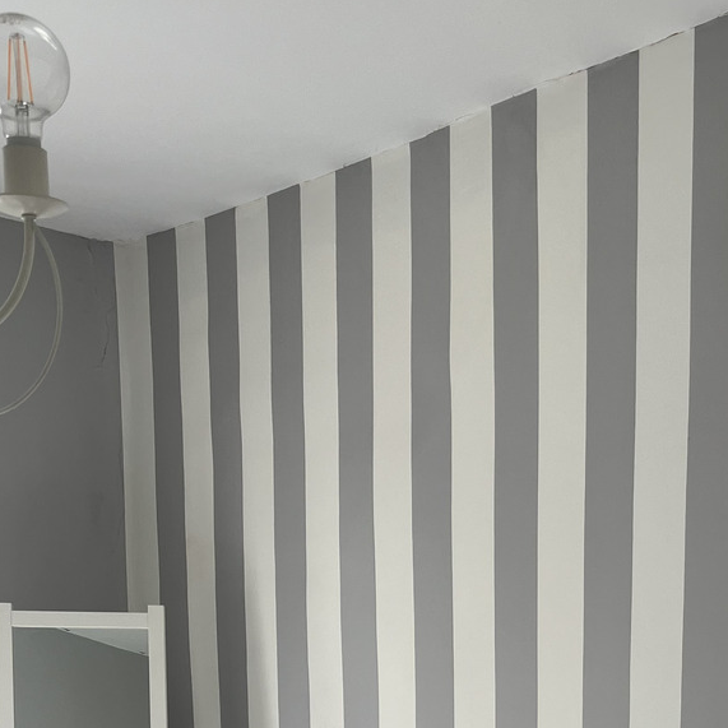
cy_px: 903
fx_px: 1380
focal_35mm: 58
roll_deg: +0.6
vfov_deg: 26.0
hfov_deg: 29.0
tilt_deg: -8.3
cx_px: 561
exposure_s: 1/256
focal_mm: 5.1
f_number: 1.6
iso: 40
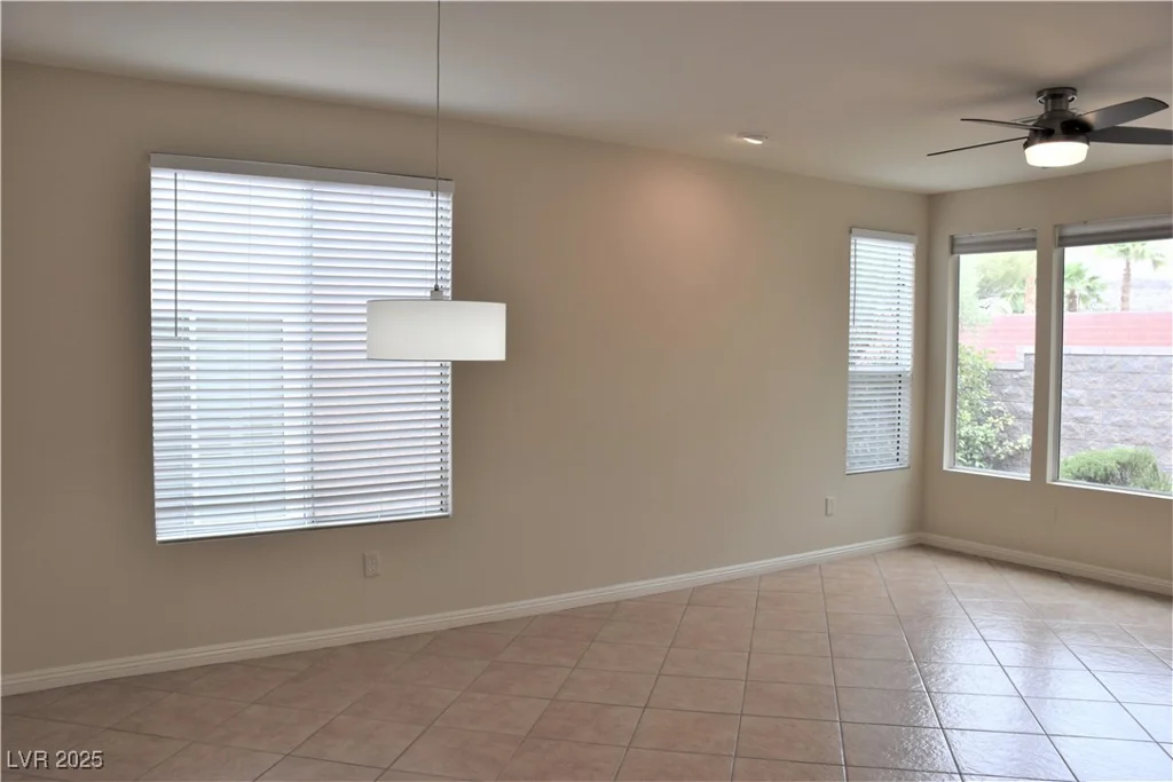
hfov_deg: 67.4
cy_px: 391
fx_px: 880
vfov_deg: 47.9
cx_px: 586
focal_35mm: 27
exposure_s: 1/125
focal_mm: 18
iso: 400
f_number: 5.6
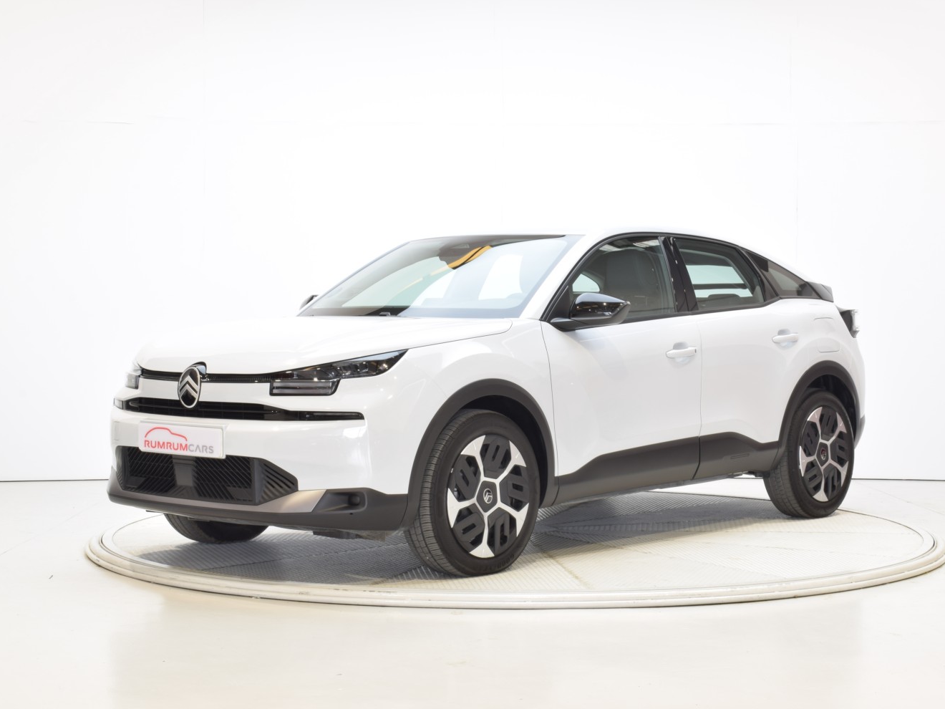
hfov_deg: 32.7
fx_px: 1611
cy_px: 357
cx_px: 510
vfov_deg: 24.8
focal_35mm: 59
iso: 100
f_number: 22
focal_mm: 36
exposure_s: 1.6
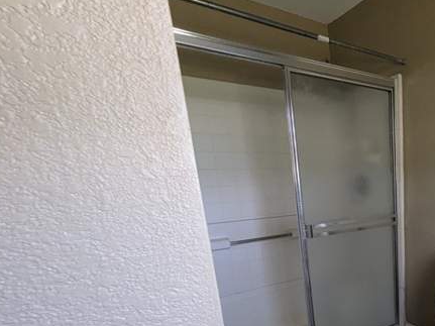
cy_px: 260
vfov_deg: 49.9
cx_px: 394
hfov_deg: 57.5
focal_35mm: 26
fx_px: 327
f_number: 2.2
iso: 480
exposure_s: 1/60
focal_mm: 1.83
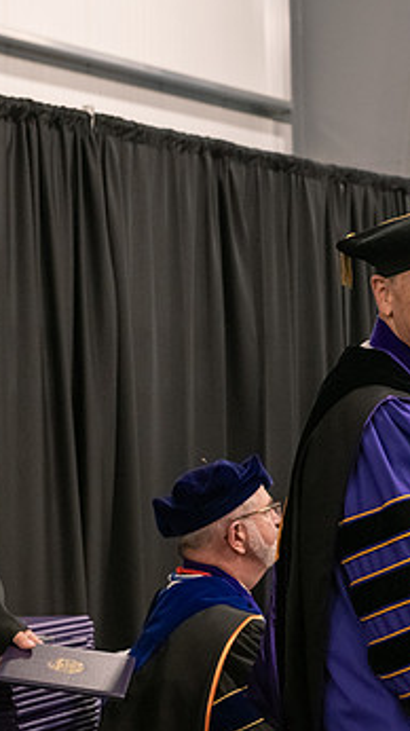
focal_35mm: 109
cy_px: 348
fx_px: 2112
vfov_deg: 19.6
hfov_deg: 10.9
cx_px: 497
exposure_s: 1/125
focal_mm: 62
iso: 2500
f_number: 5
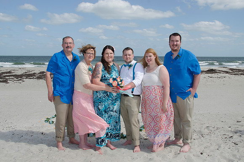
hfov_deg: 53.2
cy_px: 81
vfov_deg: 36.7
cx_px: 122
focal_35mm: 36
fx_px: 243
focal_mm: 24
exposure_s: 1/250
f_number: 9
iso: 100
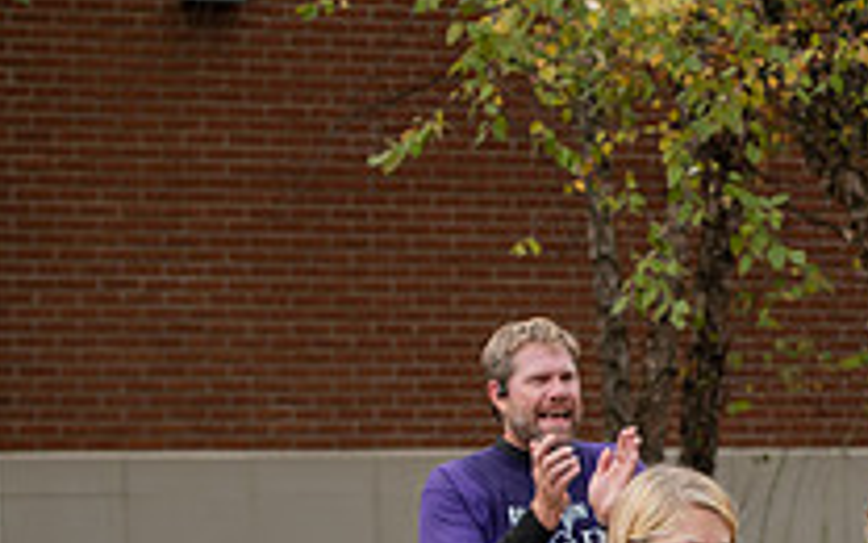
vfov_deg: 6.5
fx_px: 4708
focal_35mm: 199
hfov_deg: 10.4
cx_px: 1039
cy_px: 766
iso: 400
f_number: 4.5
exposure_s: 1/500
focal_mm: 70
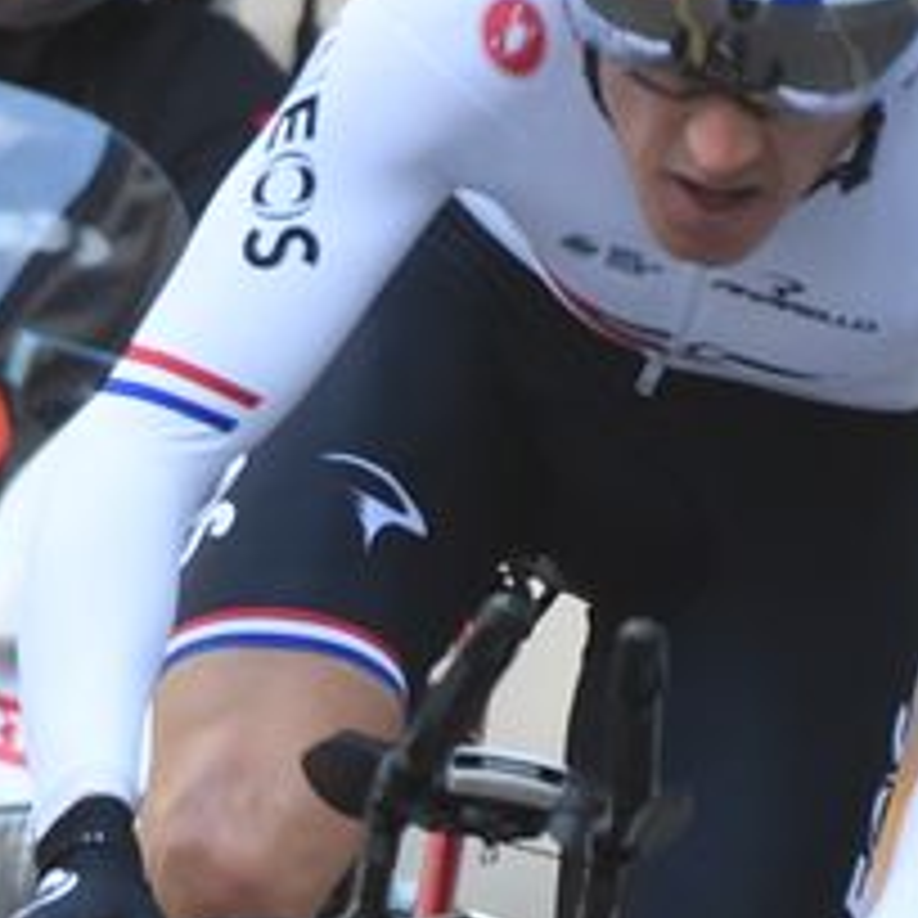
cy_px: 1078
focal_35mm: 1995
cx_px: 418
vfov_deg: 0.9
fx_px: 59857
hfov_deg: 0.9
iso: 2000
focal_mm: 400
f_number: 5
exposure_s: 1/1250
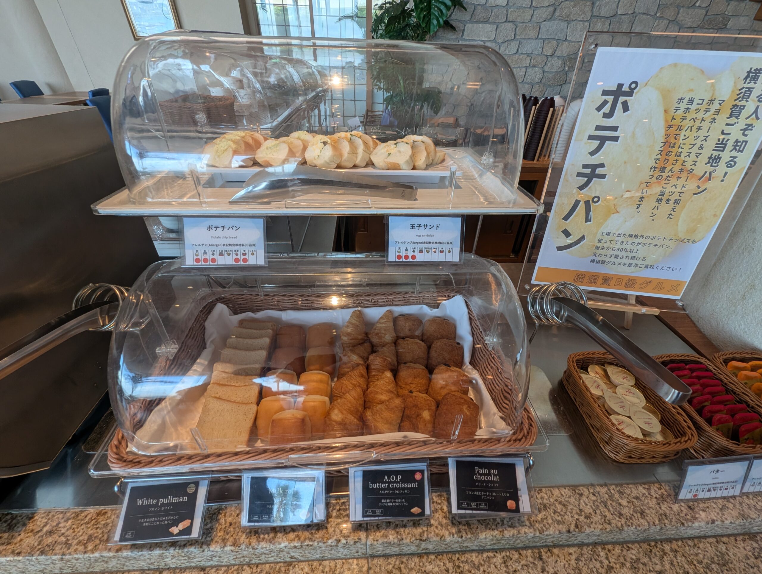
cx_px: 381
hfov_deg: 106.1
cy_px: 287
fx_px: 287
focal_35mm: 13
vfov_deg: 90.1
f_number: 2.2
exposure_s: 1/116
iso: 68
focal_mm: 1.95
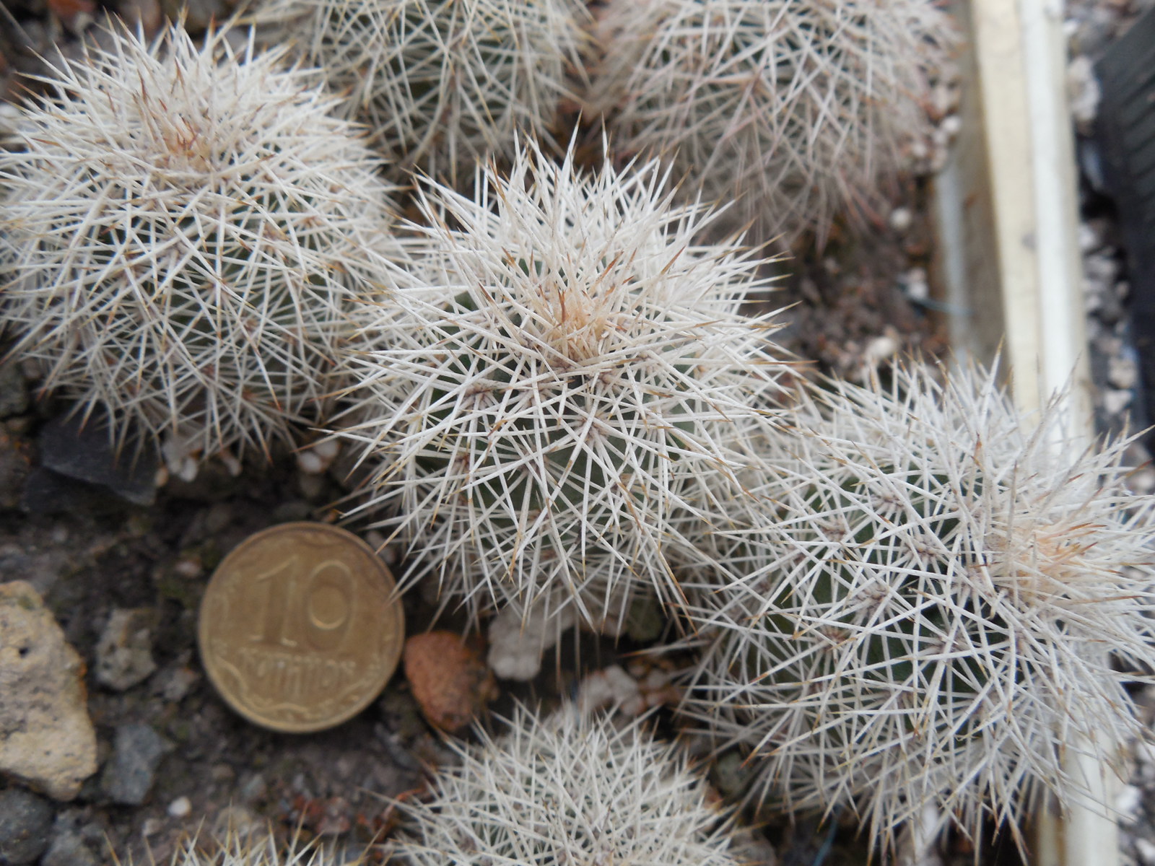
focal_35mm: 31
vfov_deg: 45.4
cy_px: 433
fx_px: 1034
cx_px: 578
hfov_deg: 58.4
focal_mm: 5.6
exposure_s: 1/30
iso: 180
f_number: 3.6
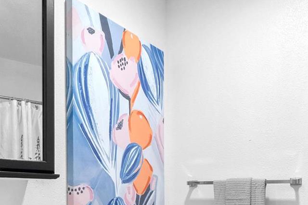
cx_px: 154
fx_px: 342
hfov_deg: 48.5
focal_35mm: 40
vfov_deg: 31.3
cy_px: 196
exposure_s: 1/8
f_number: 8
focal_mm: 8
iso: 400
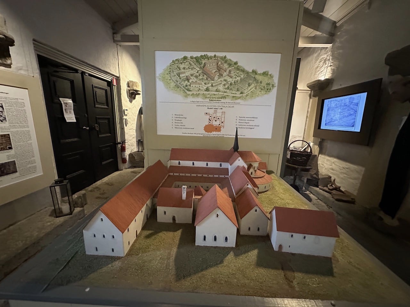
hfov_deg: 102.1
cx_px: 205
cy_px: 154
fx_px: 166
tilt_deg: -11.4
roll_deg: -1.5
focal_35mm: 14
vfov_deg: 85.7
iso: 1000
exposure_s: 1/34
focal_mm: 2.22
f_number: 2.2
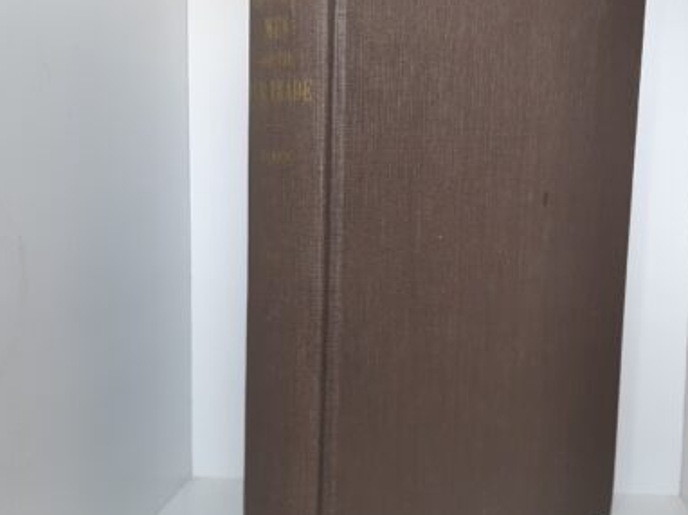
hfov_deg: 42.5
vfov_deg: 32.8
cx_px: 447
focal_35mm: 44
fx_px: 874
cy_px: 252
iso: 80
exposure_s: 1/50
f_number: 1.7
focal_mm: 3.7
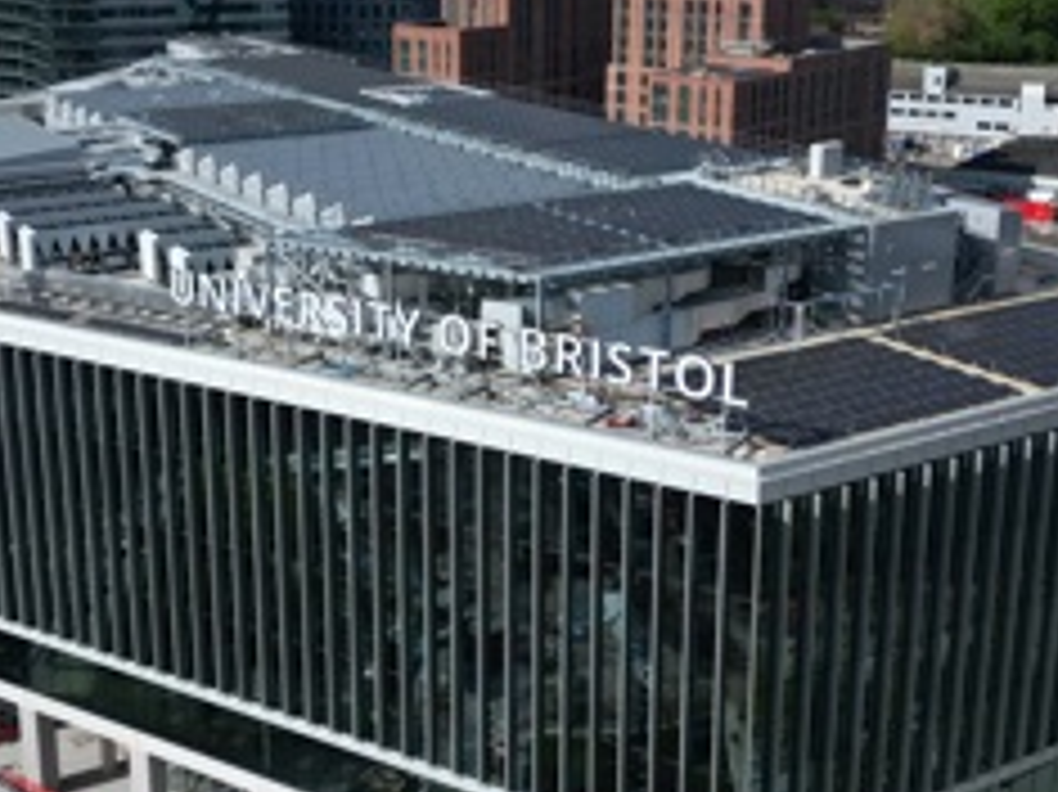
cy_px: 335
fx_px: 1558
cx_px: 473
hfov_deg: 37.5
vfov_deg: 28.5
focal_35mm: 51
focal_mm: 6.72
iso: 400
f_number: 1.7
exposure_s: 1/120
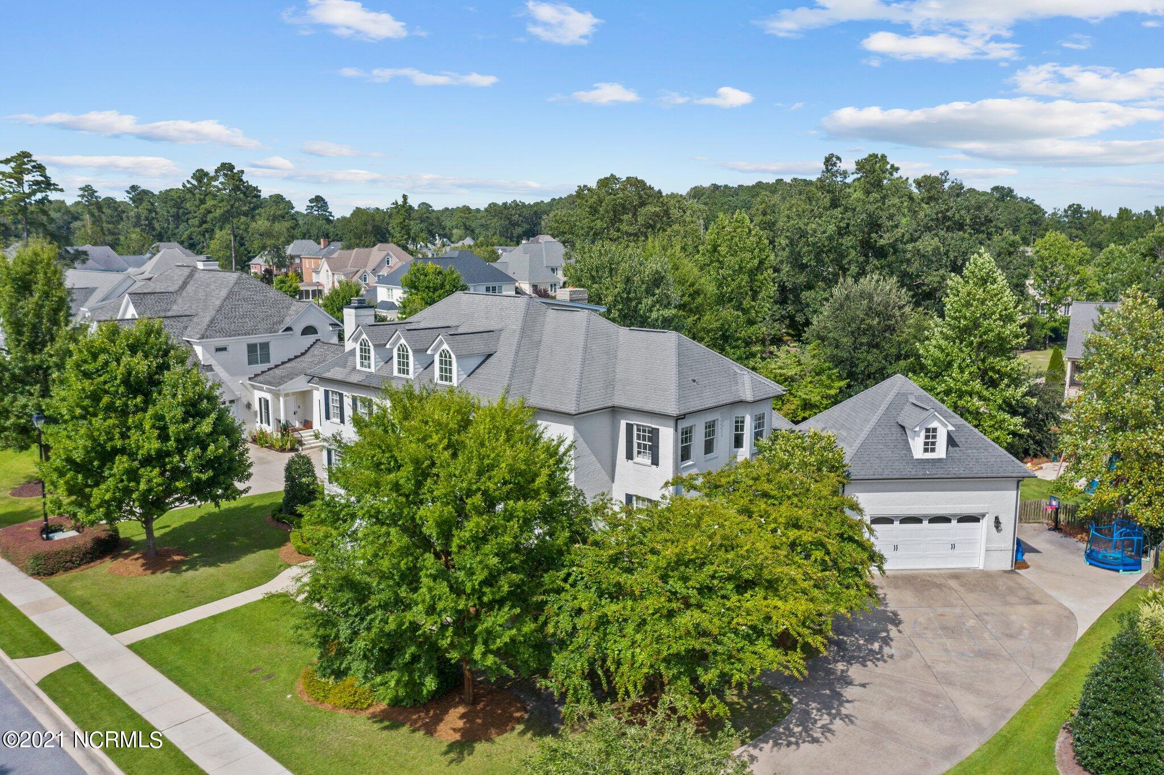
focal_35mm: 28
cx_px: 582
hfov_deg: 65.5
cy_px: 388
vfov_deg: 46.4
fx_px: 905
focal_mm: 10.26
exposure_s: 1/2000
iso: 100
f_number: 4.5
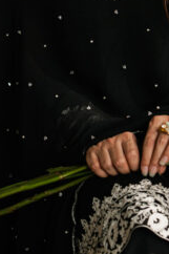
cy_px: -30
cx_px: 82
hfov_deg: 8.6
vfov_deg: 12.6
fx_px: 1128
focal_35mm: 160
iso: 500
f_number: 2.5
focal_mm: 43
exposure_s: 1/320
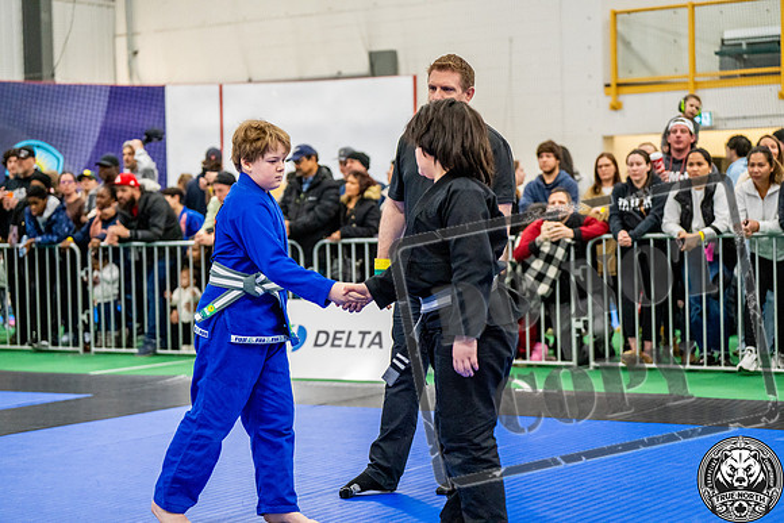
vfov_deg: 18.0
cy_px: 262
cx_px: 392
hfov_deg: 26.6
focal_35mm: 76
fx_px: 1655
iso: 5000
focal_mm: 76
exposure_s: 1/500
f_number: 2.8
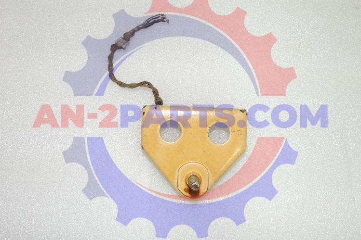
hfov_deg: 58.7
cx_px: 180
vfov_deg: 41.1
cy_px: 116
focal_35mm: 32
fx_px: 321
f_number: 4.4
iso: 160
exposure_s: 1/8
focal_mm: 5.3
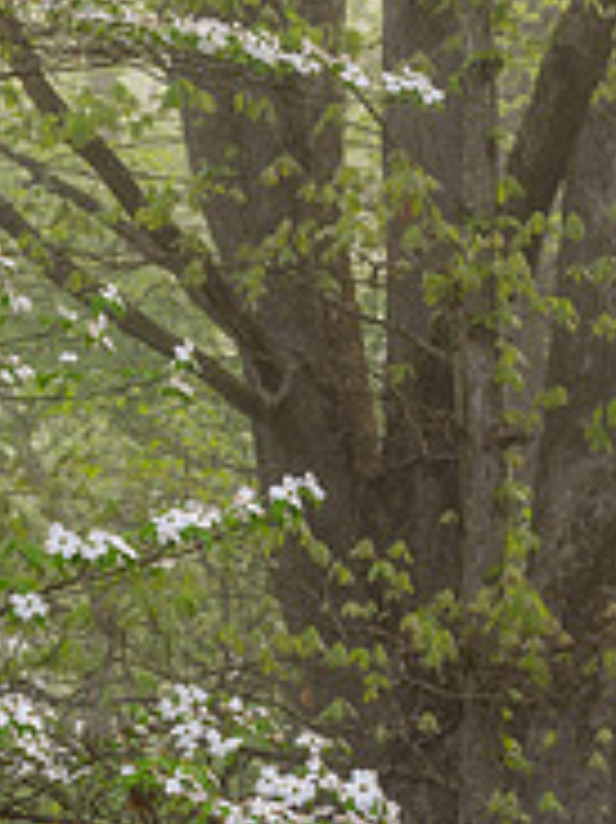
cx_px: 252
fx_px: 6176
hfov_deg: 5.7
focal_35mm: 260
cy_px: 491
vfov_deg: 7.6
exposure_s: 1/2
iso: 64
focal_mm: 110
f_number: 13
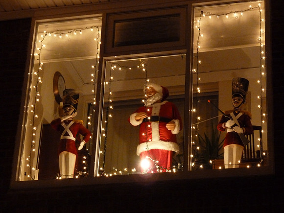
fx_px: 911
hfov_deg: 17.7
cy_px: 106
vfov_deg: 13.3
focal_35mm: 111
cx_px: 142
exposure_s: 1/8
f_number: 4.4
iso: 800
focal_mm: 18.2
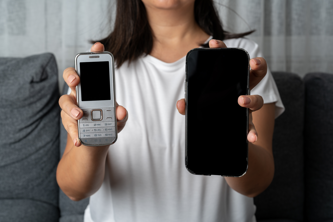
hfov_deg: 41.1
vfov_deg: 28.1
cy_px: 111
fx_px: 444
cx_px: 166
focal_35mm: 48
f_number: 9
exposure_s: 1/160
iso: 125
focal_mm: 48
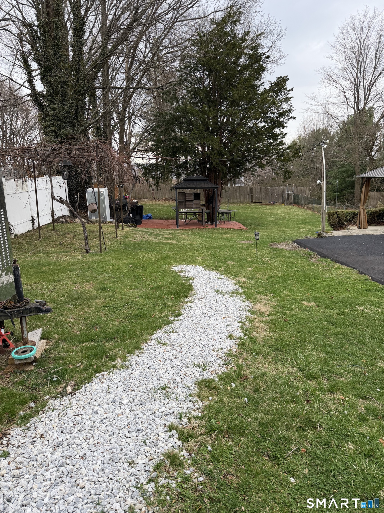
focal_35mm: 24
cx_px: 192
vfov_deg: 71.6
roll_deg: +1.9
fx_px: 355
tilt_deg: -15.2
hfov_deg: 56.8
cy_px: 256
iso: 64
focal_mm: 6.76
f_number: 1.78
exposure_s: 1/130
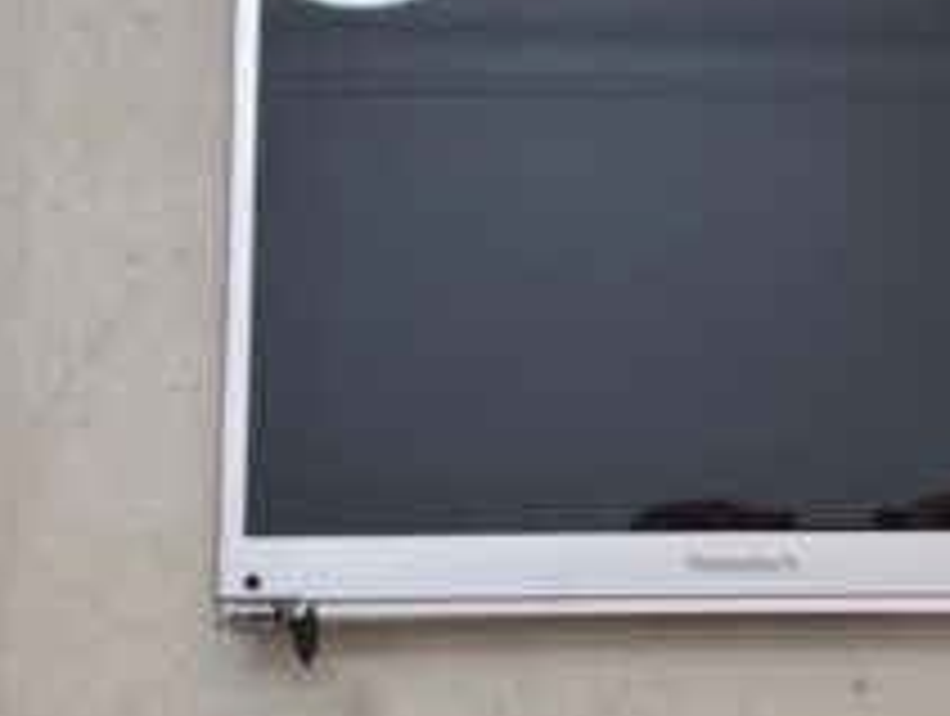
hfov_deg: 32.6
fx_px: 1594
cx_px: 698
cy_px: 299
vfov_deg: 25.3
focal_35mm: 58
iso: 400
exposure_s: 1/50
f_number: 1.6
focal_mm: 6.57
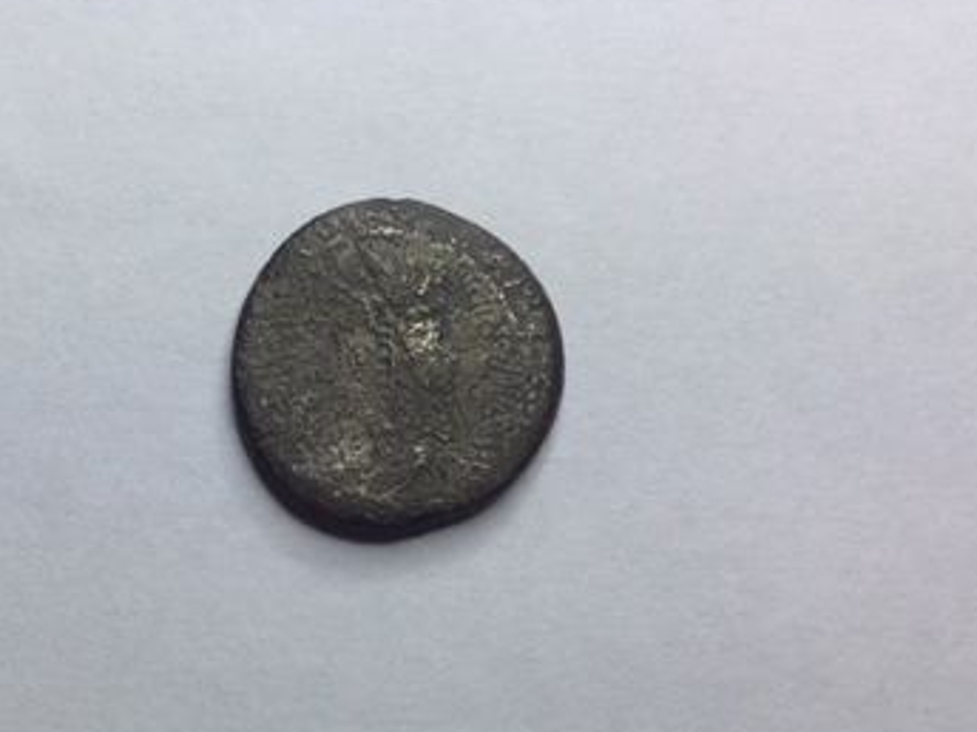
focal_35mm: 54
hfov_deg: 34.7
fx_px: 1524
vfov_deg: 27.0
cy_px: 411
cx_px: 224
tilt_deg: -83.7
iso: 32
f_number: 2.2
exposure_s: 1/267
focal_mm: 4.15
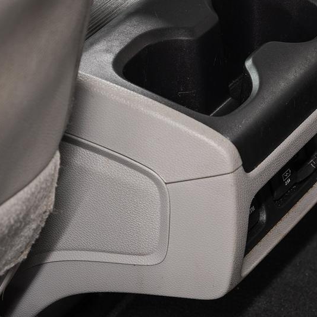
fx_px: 2103
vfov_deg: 8.6
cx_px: 300
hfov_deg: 8.6
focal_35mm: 203
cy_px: 152
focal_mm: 70
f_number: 5.6
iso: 100
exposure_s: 1
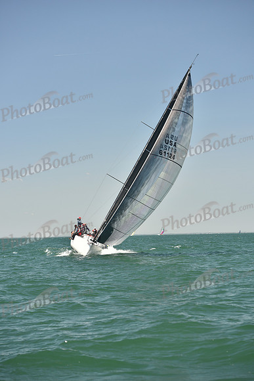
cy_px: 190
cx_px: 127
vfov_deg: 22.1
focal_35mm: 92
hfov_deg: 14.9
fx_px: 973
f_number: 4
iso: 250
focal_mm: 92
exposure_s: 1/800
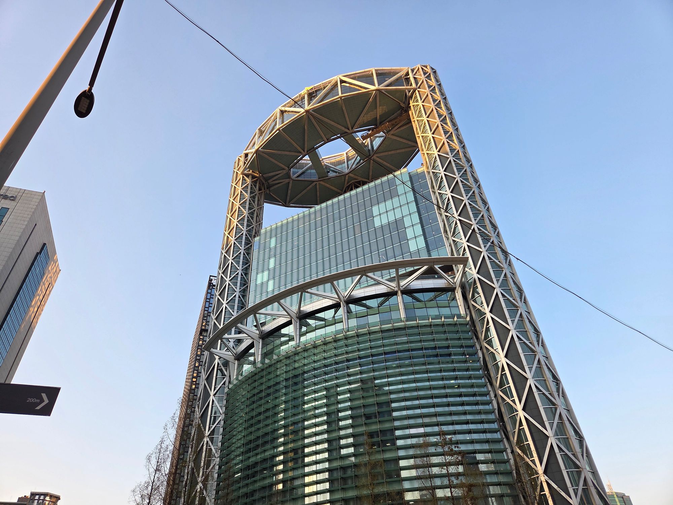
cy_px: 252
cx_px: 336
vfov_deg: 58.9
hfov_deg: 73.9
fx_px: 447
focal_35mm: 23
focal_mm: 5.4
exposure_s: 1/752
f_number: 1.8
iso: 80
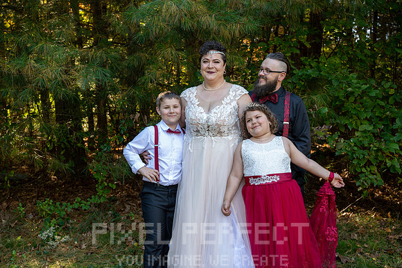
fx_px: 491
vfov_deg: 30.5
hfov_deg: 44.5
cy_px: 134
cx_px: 201
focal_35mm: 44
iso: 800
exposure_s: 1/200
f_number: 4.5
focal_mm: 44
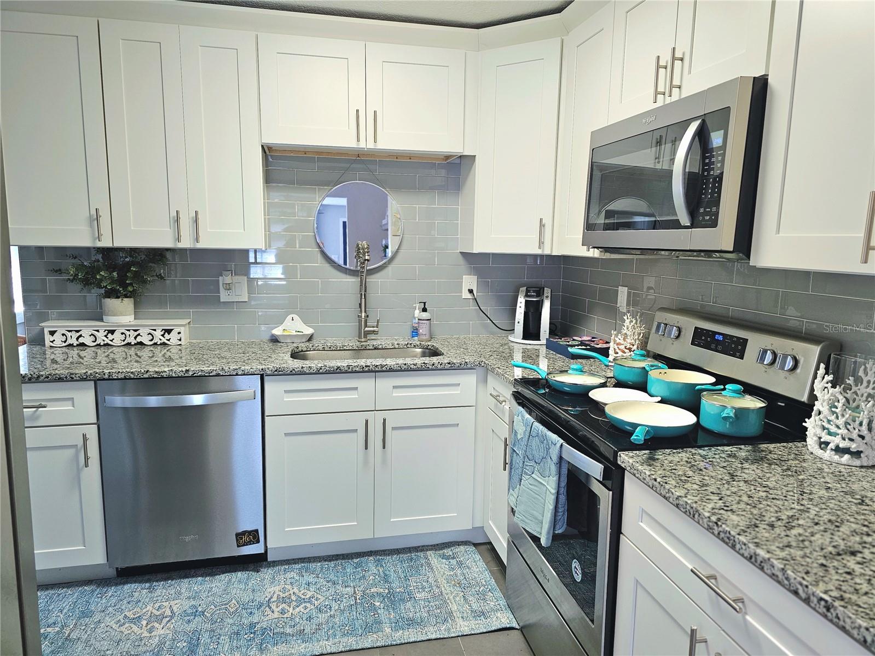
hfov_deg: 73.9
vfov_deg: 58.9
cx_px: 438
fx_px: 581
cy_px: 328
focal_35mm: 23
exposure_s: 1/120
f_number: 1.7
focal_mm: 6.3
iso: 200
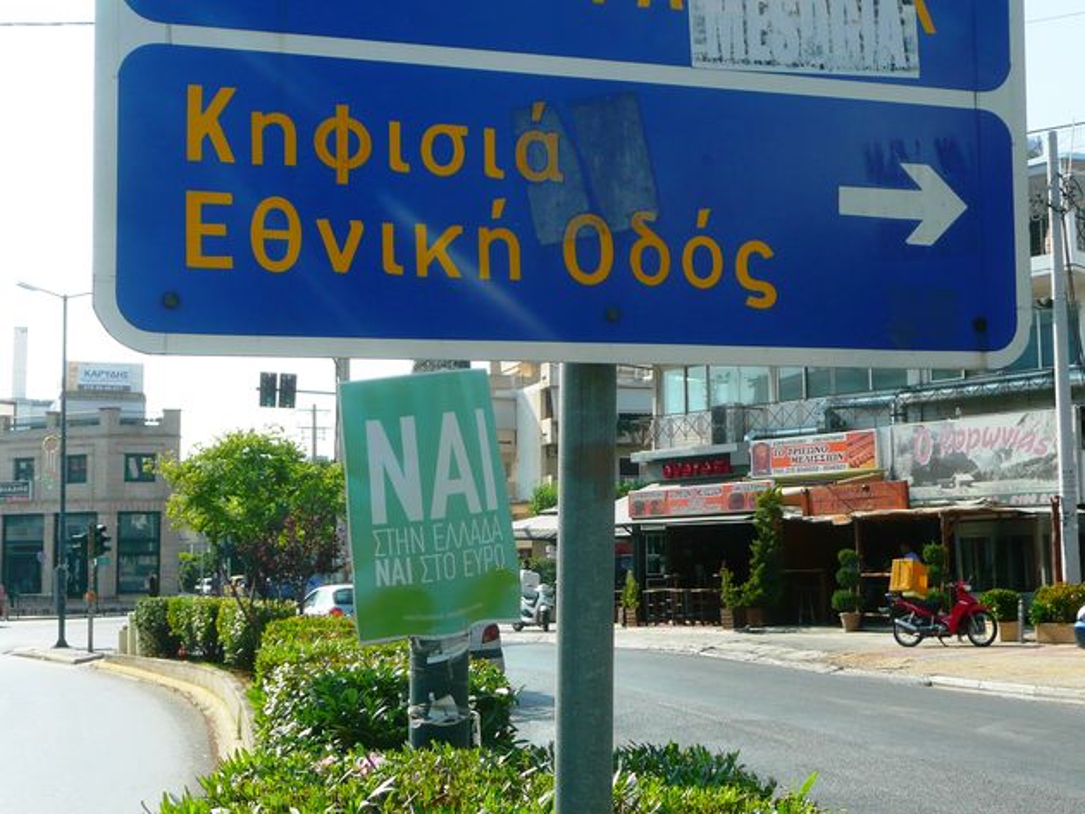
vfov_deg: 30.3
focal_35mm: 48
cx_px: 542
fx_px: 1505
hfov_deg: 39.6
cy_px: 407
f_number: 4.2
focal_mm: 7.8
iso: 100
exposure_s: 1/500
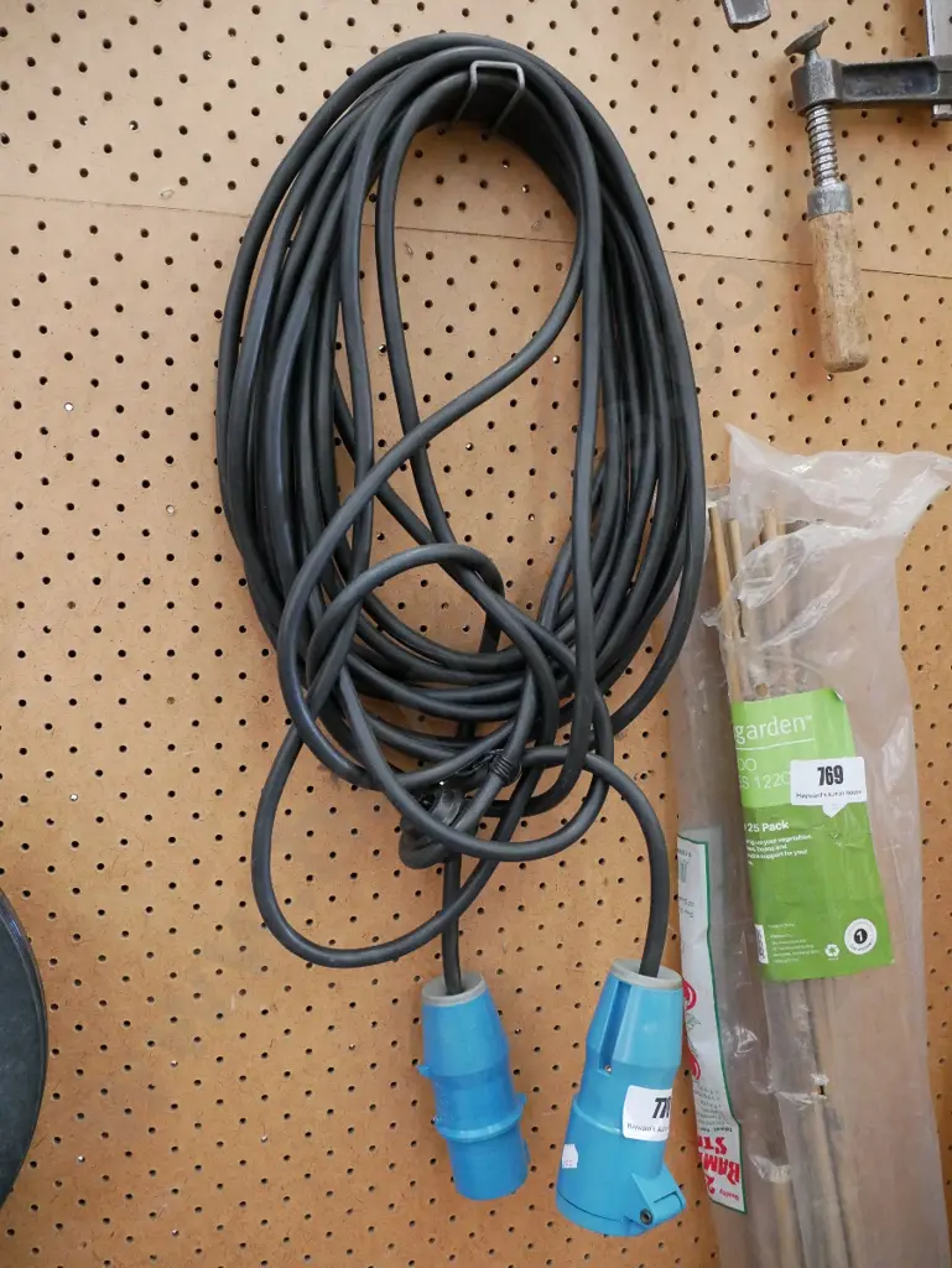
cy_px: 634
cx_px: 476
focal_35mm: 30
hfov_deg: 46.8
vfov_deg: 59.9
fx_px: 1099
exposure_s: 1/40
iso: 3200
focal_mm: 15
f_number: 5.6
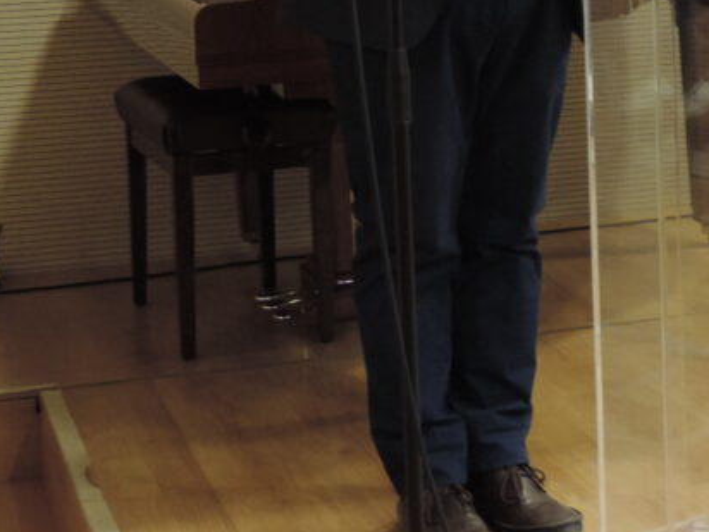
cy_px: -114
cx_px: 626
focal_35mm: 107
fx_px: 2192
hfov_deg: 18.1
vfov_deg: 13.4
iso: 400
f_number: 3.4
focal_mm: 7.6
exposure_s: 1/20
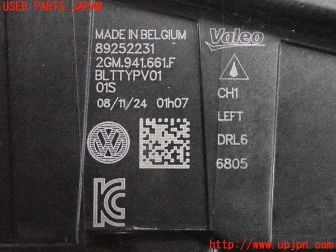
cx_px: 168
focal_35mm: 71
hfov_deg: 27.4
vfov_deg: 20.7
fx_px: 689
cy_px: 126
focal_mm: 12.73
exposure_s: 1/125
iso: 12800
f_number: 3.9
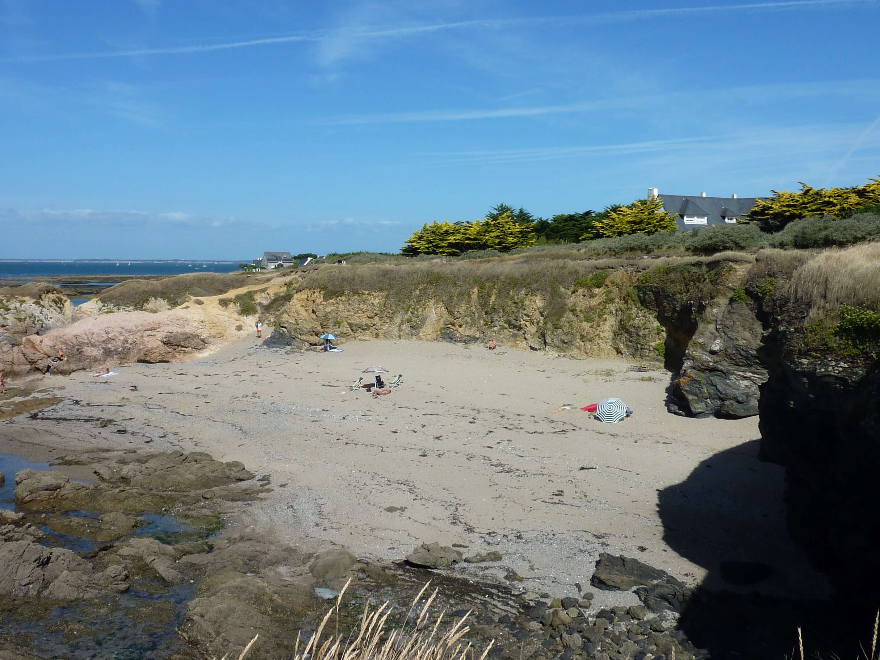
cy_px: 311
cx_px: 404
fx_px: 814
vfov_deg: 44.1
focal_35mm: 32
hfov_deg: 56.7
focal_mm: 4.1
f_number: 5.6
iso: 80
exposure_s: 1/500
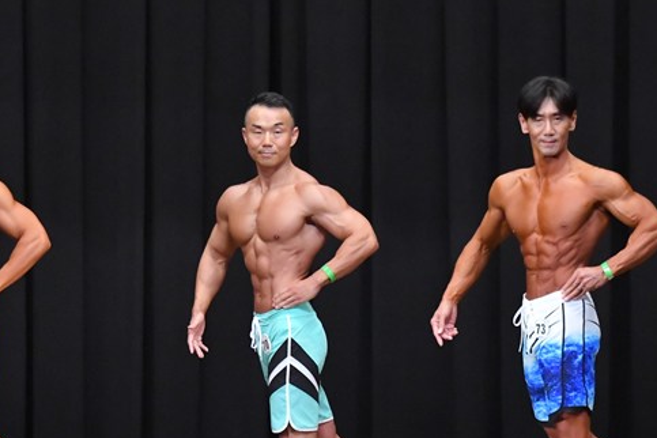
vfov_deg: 4.6
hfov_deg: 6.9
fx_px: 5475
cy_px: 295
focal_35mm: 300
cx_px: 277
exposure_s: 1/400
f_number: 5.6
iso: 8000
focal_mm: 125
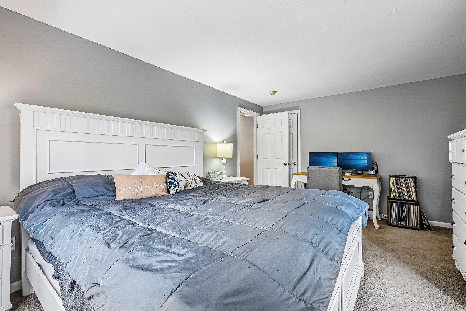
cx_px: 233
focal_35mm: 16
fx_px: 207
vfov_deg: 73.7
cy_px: 156
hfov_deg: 96.7
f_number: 8
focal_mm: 16
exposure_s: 1/10
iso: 400
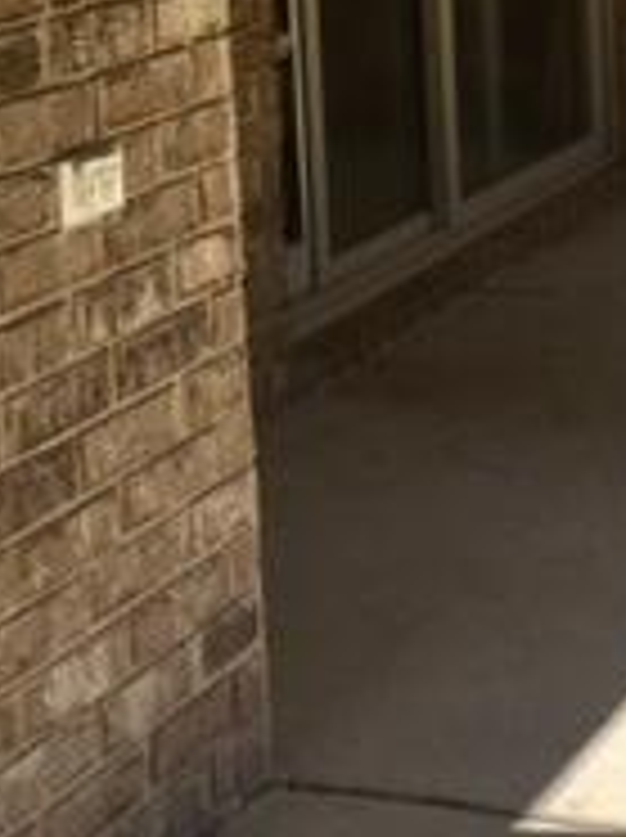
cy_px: -18
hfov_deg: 14.1
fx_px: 2417
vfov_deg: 19.1
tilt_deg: -5.7
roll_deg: +1.1
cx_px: 829
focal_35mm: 100
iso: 25
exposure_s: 1/1672
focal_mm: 4.15
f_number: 2.2
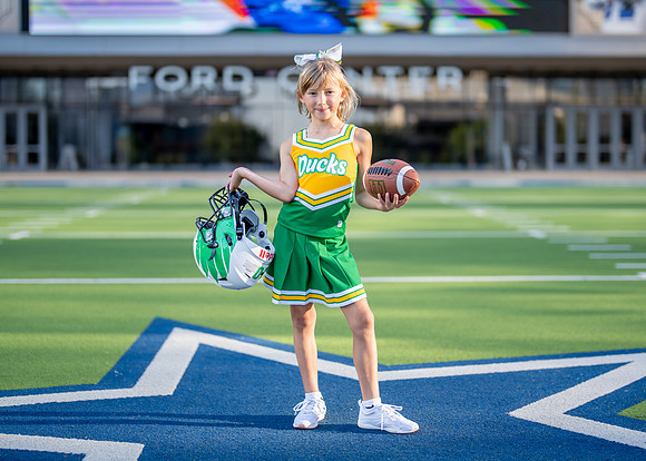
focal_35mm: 68
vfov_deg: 21.0
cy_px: 213
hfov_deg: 29.2
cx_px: 341
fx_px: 1241
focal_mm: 50
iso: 100
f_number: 1.2
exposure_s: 1/2500
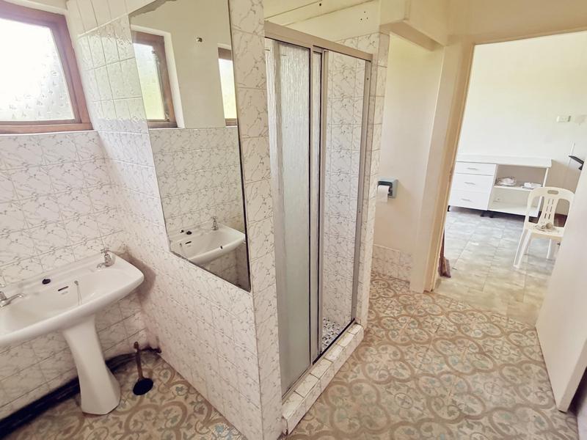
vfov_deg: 74.7
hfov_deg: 91.0
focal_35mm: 17
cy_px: 220
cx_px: 294
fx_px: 288
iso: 160
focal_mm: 1.78
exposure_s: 1/100
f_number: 2.4
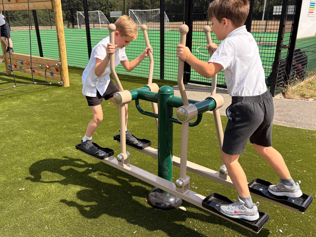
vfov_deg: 42.9
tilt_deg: -22.6
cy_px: 132
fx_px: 301
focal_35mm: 33
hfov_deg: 55.3
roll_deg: +1.8
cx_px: 144
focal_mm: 5.96
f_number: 1.6
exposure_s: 1/1901
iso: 50
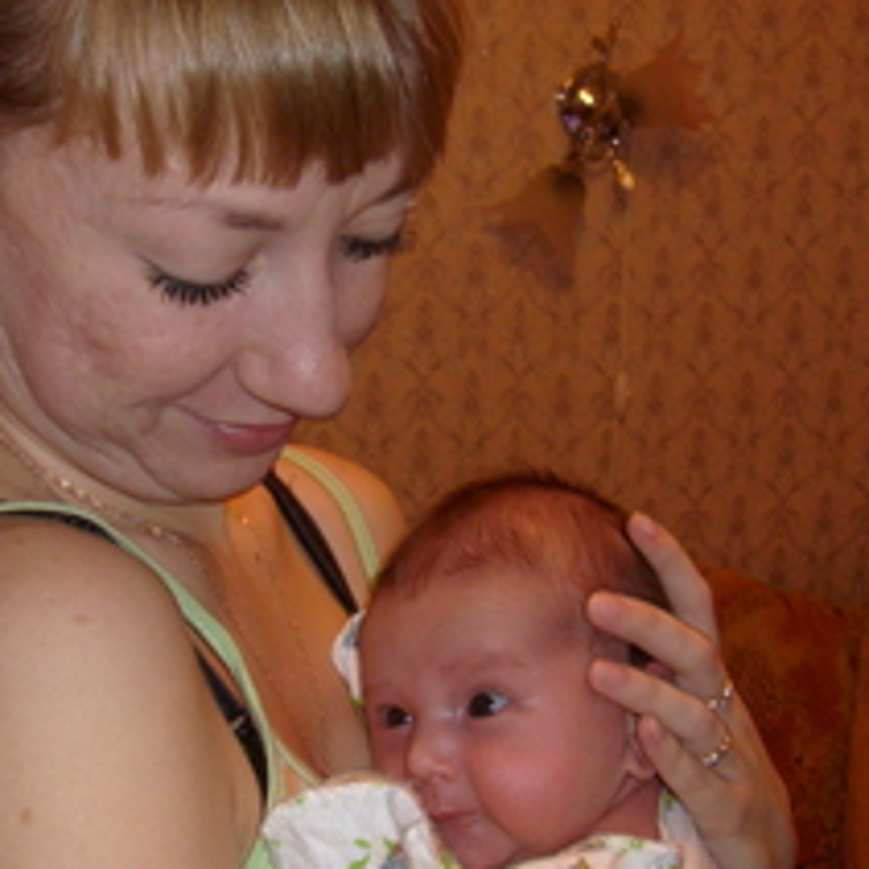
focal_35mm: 66
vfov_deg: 26.0
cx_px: 309
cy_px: 523
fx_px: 1875
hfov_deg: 26.0
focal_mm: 5.8
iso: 100
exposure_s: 1/45
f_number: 2.8
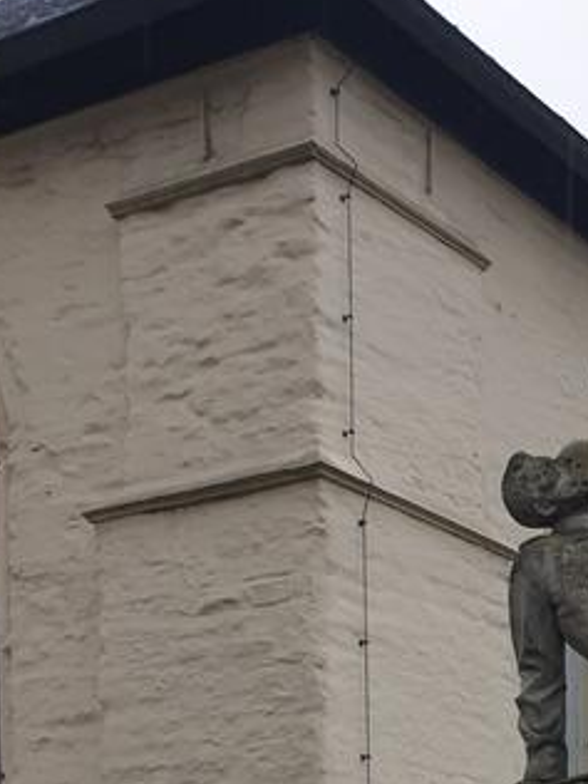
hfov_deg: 18.3
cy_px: 1077
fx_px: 1676
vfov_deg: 22.8
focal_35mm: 74
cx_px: 803
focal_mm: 4.3
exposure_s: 1/100
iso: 50
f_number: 2.4
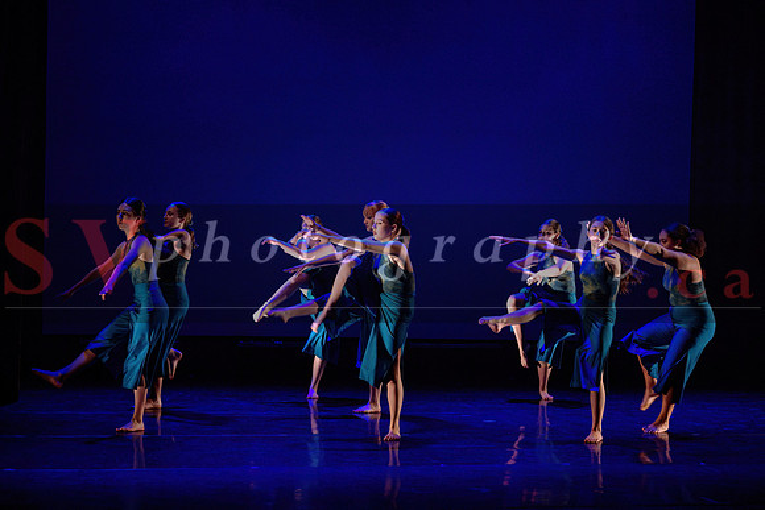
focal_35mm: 92
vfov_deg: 14.9
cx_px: 433
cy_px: 199
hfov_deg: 22.2
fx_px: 1946
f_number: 2.8
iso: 1600
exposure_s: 1/200
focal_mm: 75
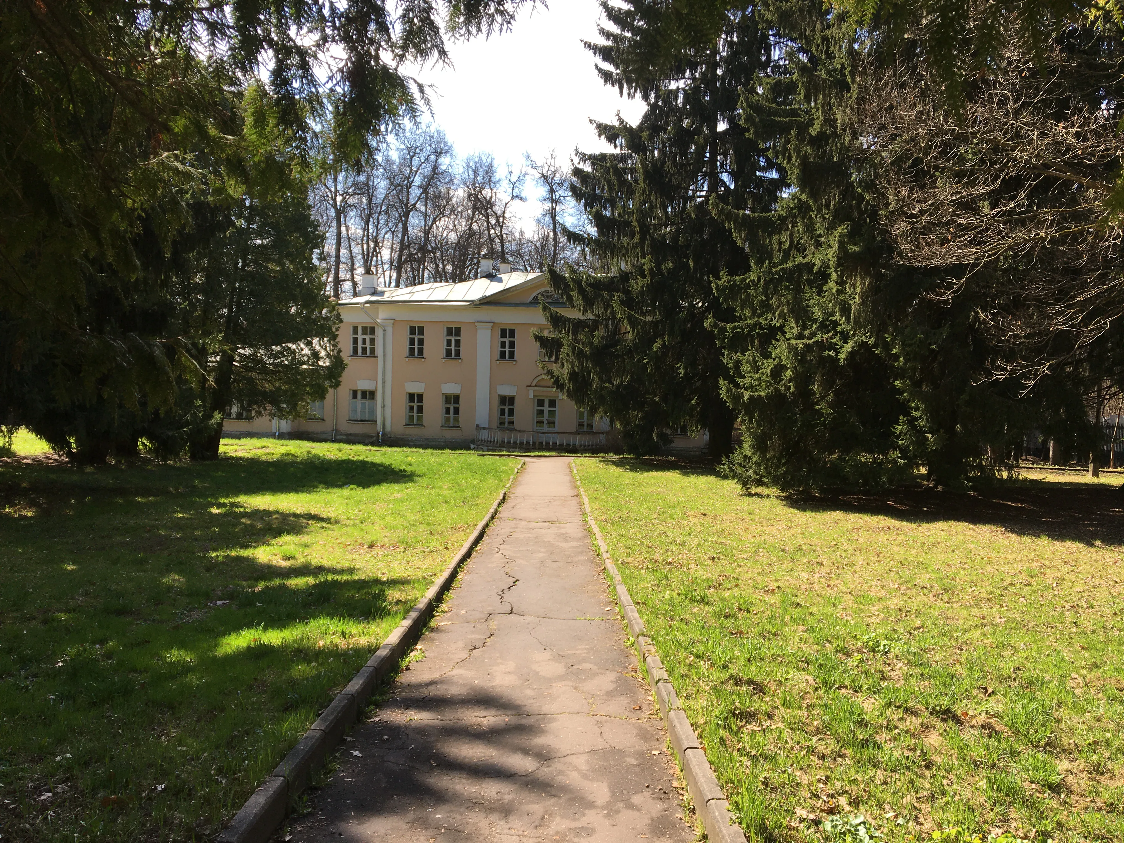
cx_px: 562
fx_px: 942
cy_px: 422
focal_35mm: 29
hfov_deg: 61.7
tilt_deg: -0.9
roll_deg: -1.7
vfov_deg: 48.2
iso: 25
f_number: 2.2
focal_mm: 4.15
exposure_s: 1/705
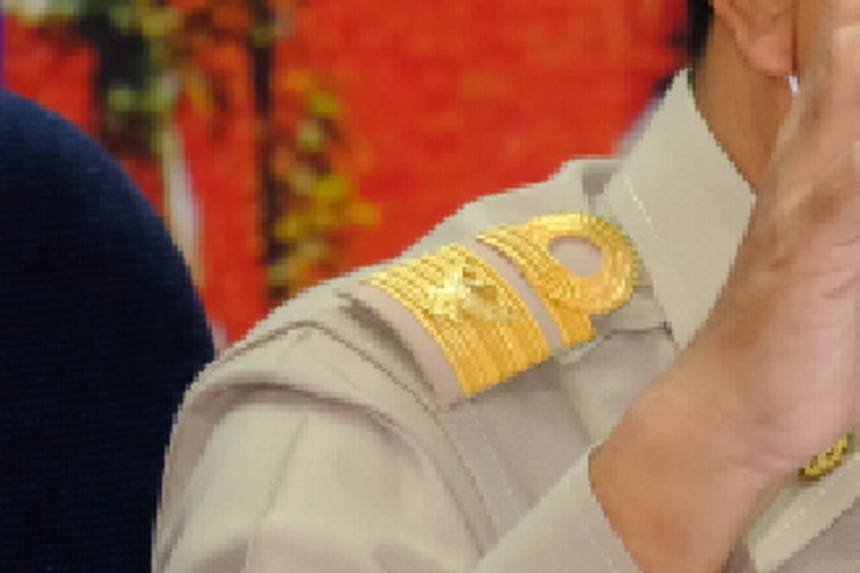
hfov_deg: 2.8
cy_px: 230
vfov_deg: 1.9
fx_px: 17692
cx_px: 868
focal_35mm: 741
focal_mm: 135
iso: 3200
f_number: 5.6
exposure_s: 1/70
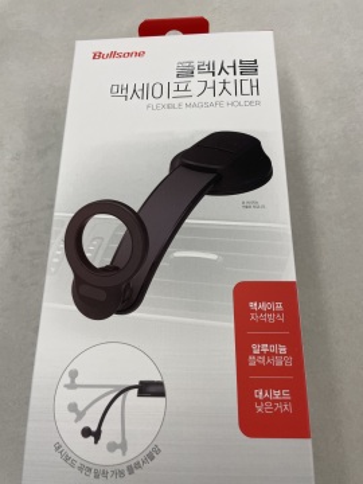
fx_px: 364
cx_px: 182
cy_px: 242
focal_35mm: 26
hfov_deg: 53.1
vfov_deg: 67.3
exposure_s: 1/120
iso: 125
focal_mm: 4.2
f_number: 1.6
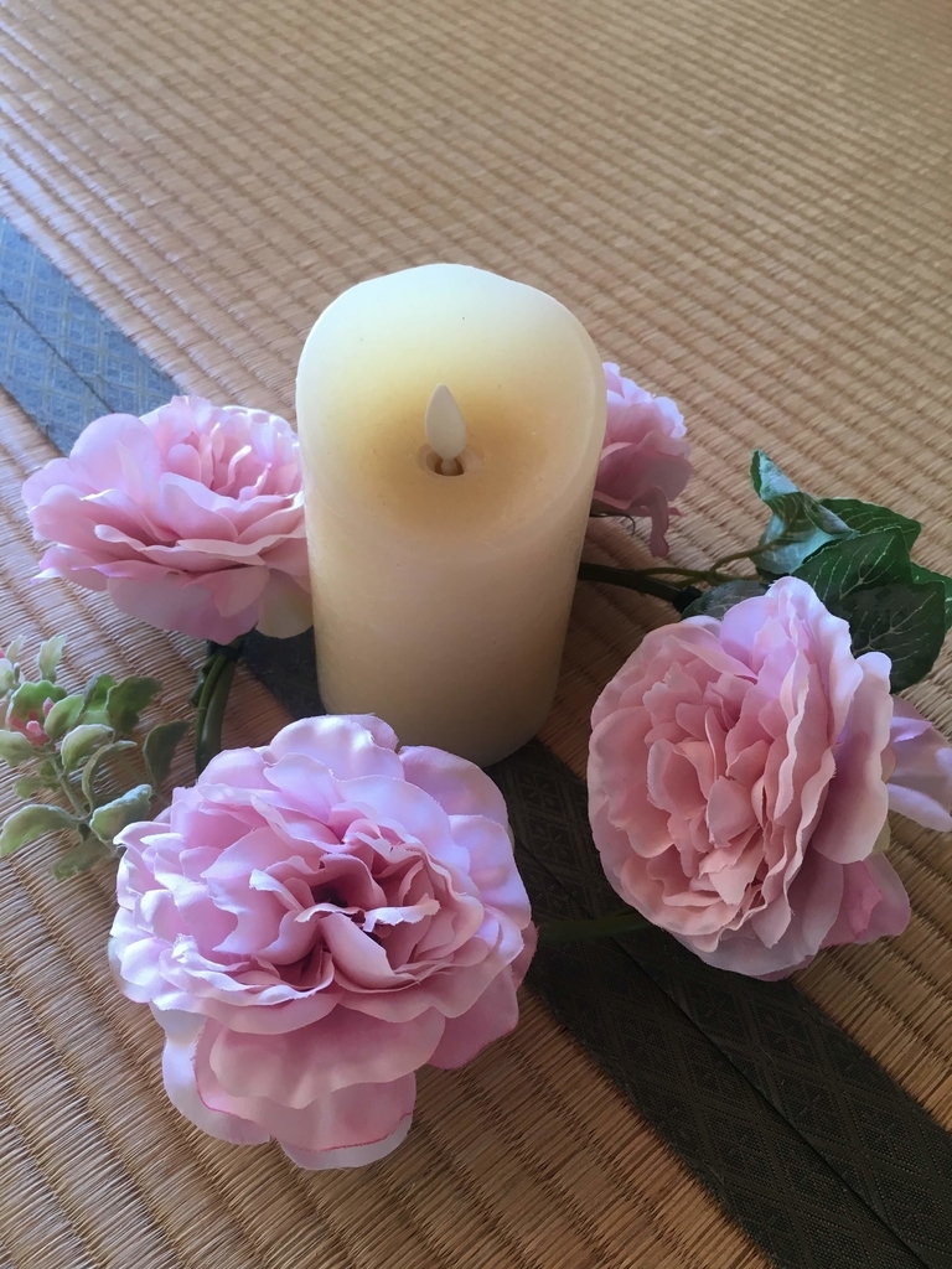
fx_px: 1063
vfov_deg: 61.7
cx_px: 476
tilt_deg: -48.5
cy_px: 634
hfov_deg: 48.2
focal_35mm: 29
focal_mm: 4.15
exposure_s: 1/30
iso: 32
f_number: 2.2
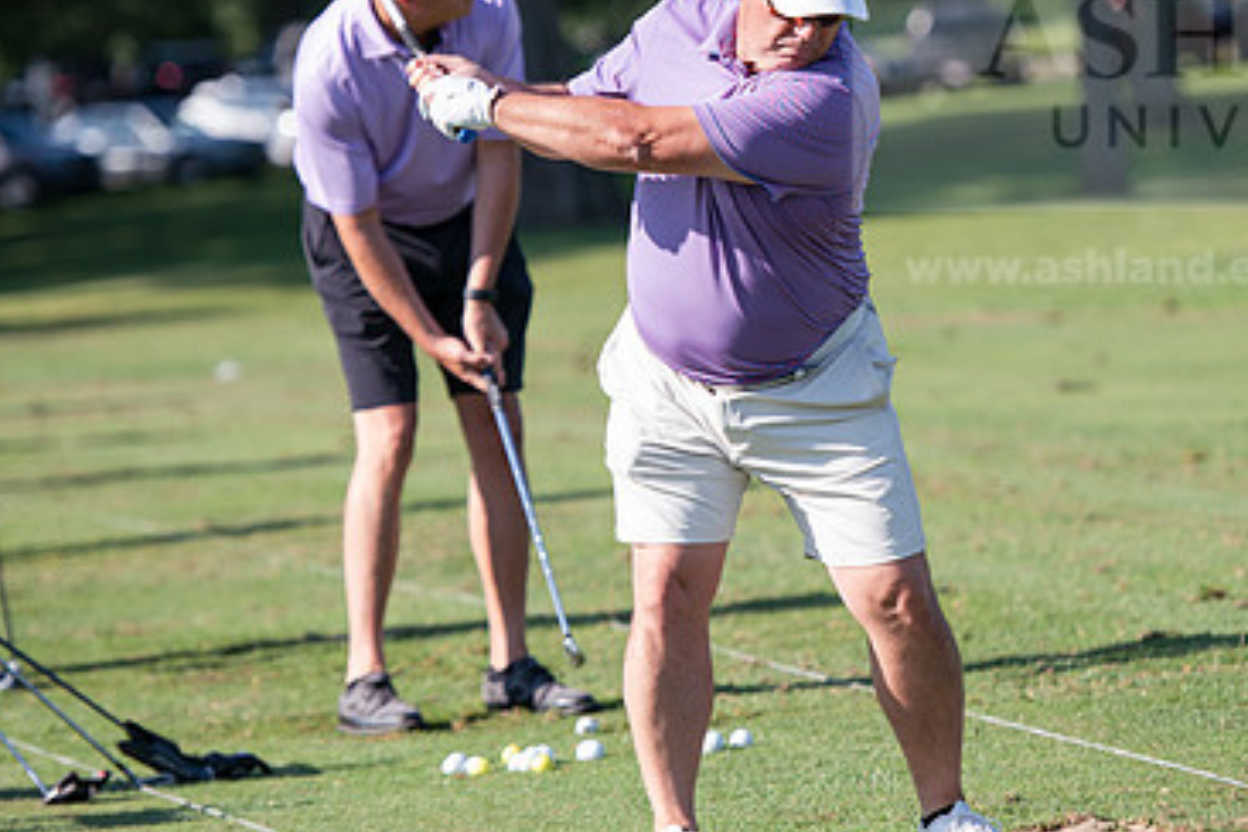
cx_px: 750
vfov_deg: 5.6
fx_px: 8527
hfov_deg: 8.4
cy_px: 339
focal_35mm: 246
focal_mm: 155
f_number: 3.2
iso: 64
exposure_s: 1/500
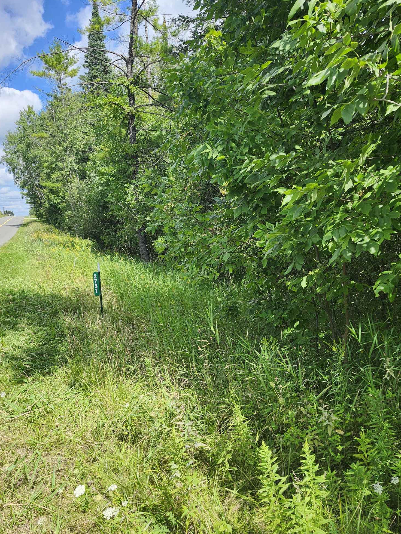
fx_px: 417
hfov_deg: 51.3
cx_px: 193
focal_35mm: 27
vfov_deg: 65.2
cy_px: 288
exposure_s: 1/788
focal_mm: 5.54
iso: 25
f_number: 1.8
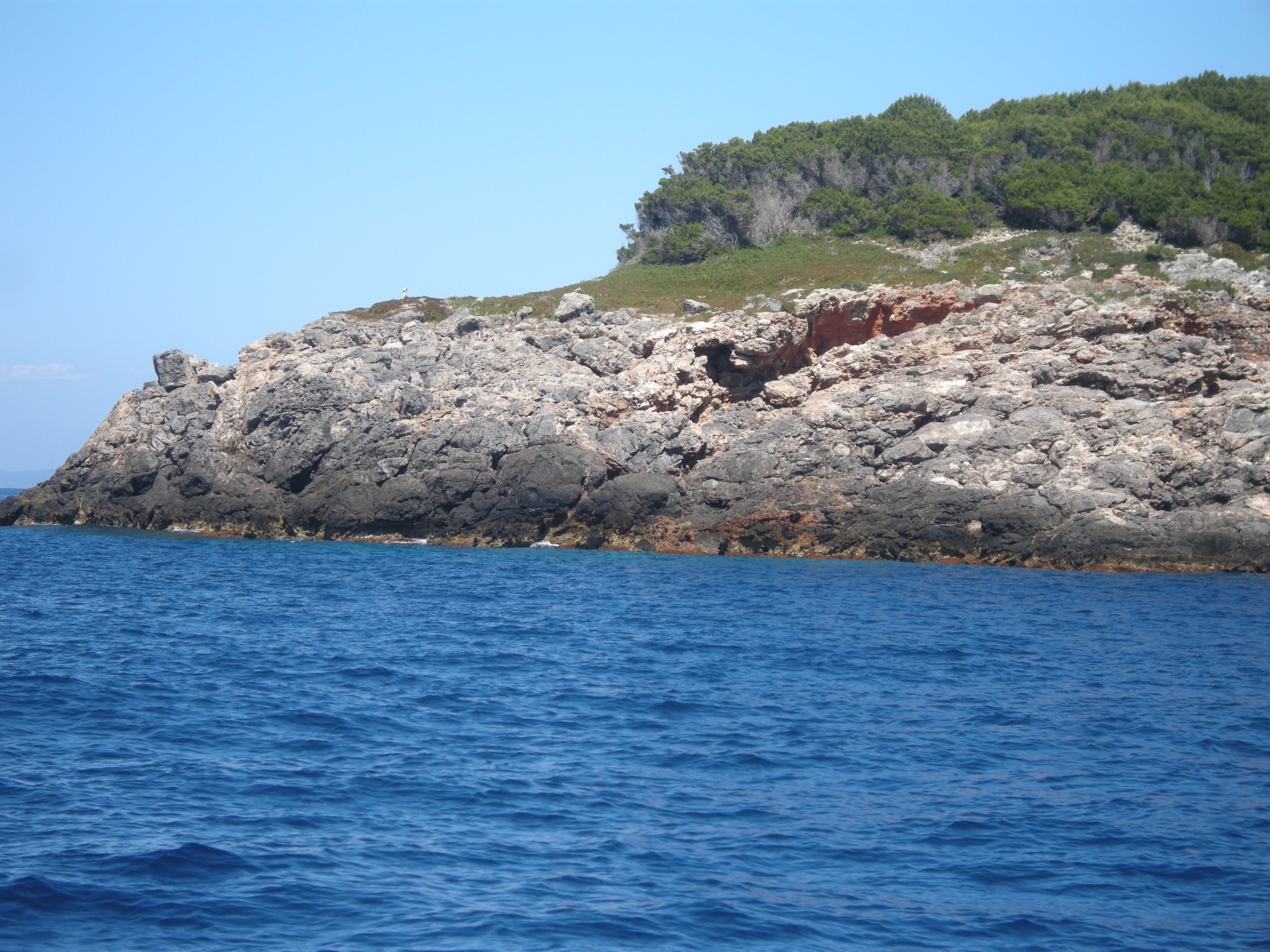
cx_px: 635
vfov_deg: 13.3
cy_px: 476
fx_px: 4072
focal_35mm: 111
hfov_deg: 17.7
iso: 64
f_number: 5.4
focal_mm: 23.7
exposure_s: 1/208
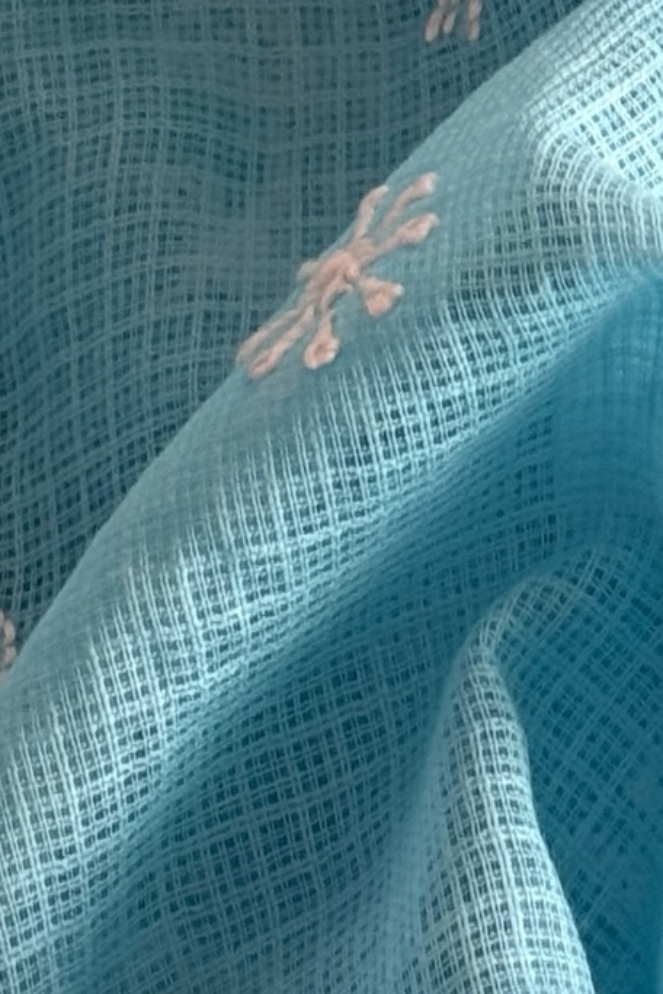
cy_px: -452
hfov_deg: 6.3
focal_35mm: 219
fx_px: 6049
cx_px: 379
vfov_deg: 9.2
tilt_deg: -63.4
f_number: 1.78
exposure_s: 1/60
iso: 160
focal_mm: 6.76
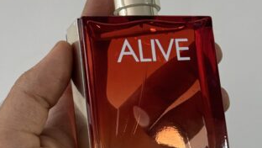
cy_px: 96
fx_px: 667
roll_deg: -1.6
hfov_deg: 22.1
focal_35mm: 96
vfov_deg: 12.6
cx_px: 167
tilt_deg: -25.4
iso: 80
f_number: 1.78
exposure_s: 1/50
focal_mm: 6.76
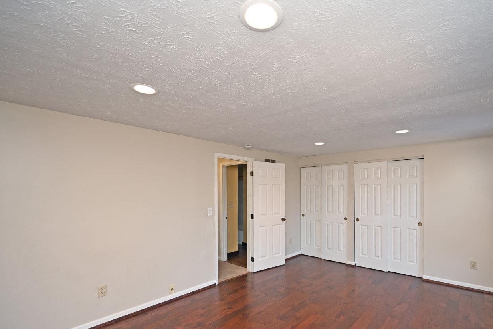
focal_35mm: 17
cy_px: 192
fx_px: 233
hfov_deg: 92.9
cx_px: 273
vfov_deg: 70.0
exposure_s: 1/60
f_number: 4
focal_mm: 14
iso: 320
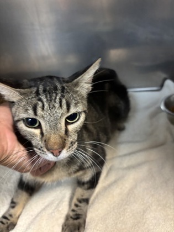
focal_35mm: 26
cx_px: 87
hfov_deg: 53.1
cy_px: 116
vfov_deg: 67.3
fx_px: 174
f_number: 1.6
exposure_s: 1/40
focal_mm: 5.96
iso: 640
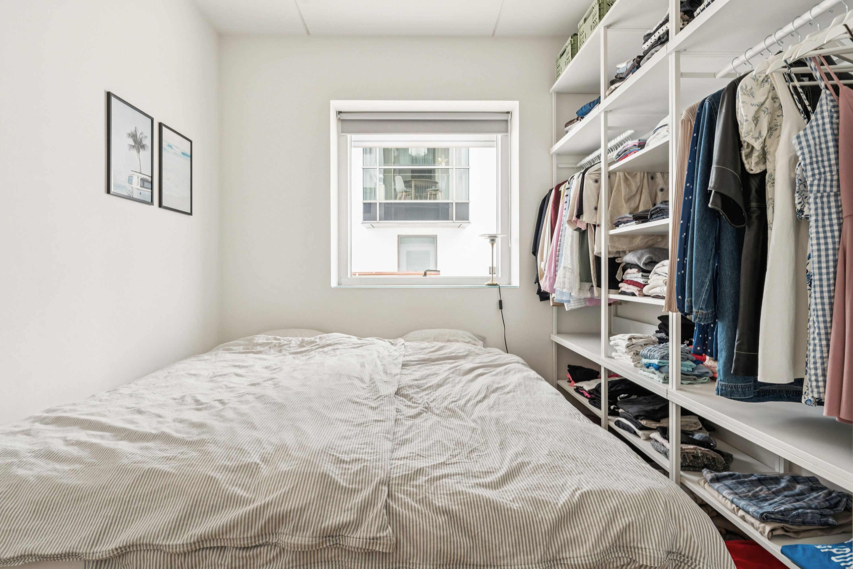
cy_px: 284
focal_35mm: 19
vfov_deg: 64.6
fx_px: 450
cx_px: 426
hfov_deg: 86.9
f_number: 11
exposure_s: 1/3.33
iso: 800
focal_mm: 19
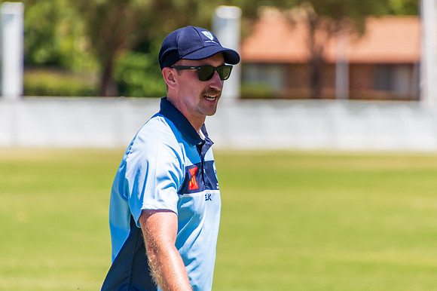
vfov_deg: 2.0
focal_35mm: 687
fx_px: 8337
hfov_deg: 3.0
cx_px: 250
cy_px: 124
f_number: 6.3
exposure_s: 1/2500
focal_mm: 400
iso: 400
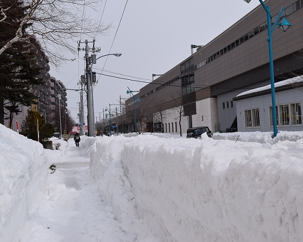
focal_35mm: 54
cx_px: 136
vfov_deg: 28.3
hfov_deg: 35.0
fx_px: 480
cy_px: 122
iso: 200
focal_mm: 31
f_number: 11
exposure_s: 1/500
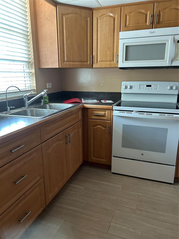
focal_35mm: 26
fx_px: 179
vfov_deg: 67.3
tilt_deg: -14.6
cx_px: 90
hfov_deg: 53.1
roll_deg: -0.1
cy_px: 120
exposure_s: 1/60
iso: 250
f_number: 1.5
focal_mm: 5.7
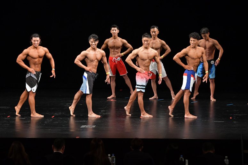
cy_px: 82
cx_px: 124
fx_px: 1157
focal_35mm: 168
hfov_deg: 12.2
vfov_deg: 8.2
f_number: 5.6
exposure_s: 1/400
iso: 3200
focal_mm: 112
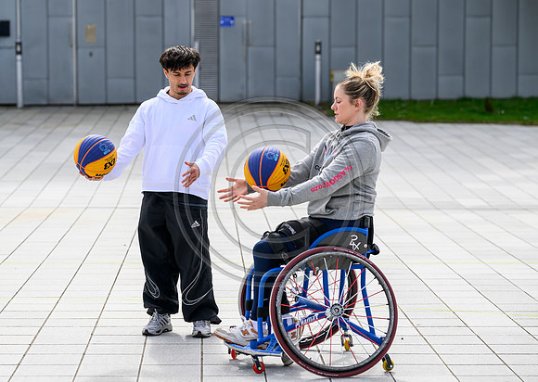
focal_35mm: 109
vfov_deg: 13.1
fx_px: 1660
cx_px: 233
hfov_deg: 18.4
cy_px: 179
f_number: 3.5
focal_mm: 98
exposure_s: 1/3200
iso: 400
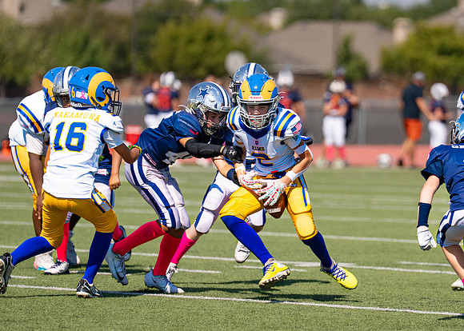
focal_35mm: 361
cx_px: 324
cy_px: 180
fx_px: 4756
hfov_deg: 5.6
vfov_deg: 4.0
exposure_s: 1/3200
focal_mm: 200
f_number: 2.8
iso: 125
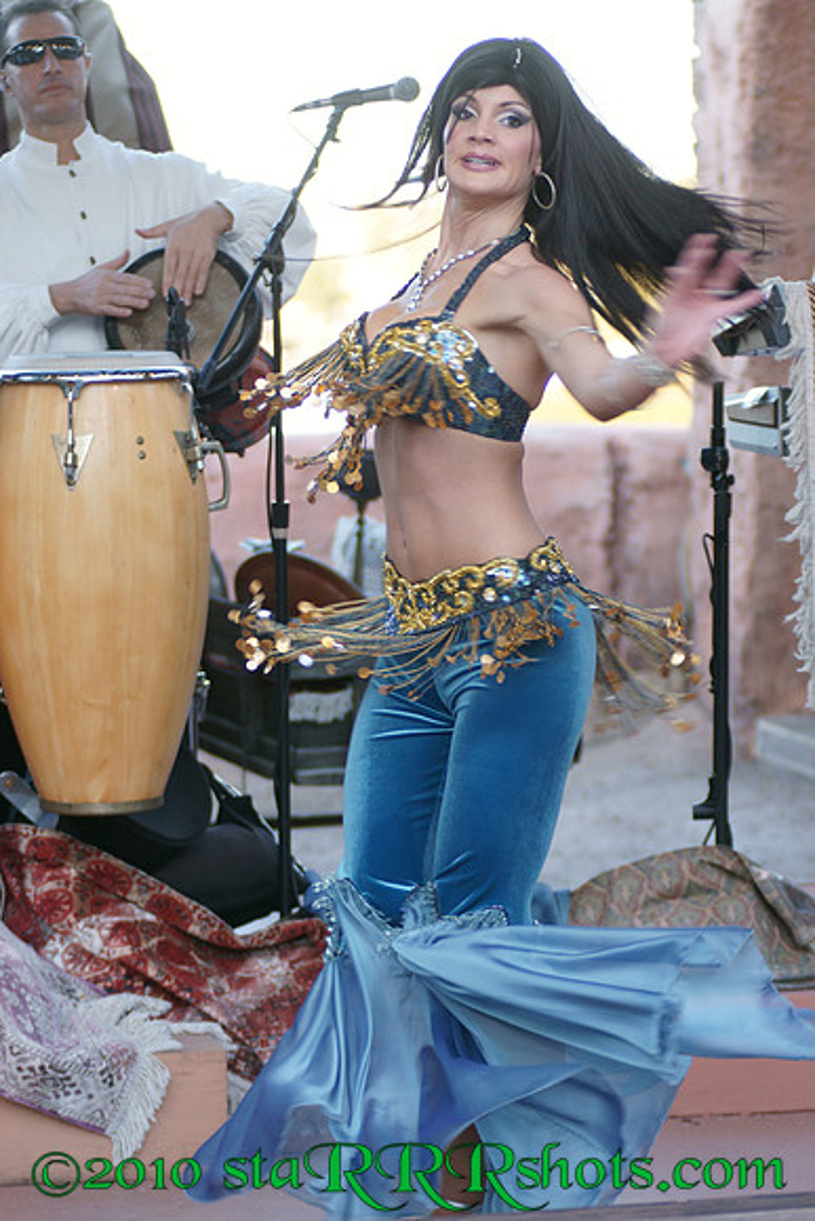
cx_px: 408
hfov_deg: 11.4
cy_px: 610
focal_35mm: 120
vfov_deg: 17.1
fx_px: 4072
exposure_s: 1/200
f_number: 3.5
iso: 400
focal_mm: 80
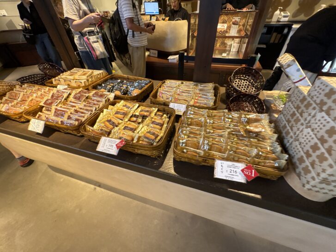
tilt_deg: -38.8
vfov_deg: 85.7
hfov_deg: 102.1
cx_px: 168
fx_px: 136
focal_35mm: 14
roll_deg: +7.0
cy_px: 126
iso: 200
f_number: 2.2
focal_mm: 2.22
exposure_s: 1/60
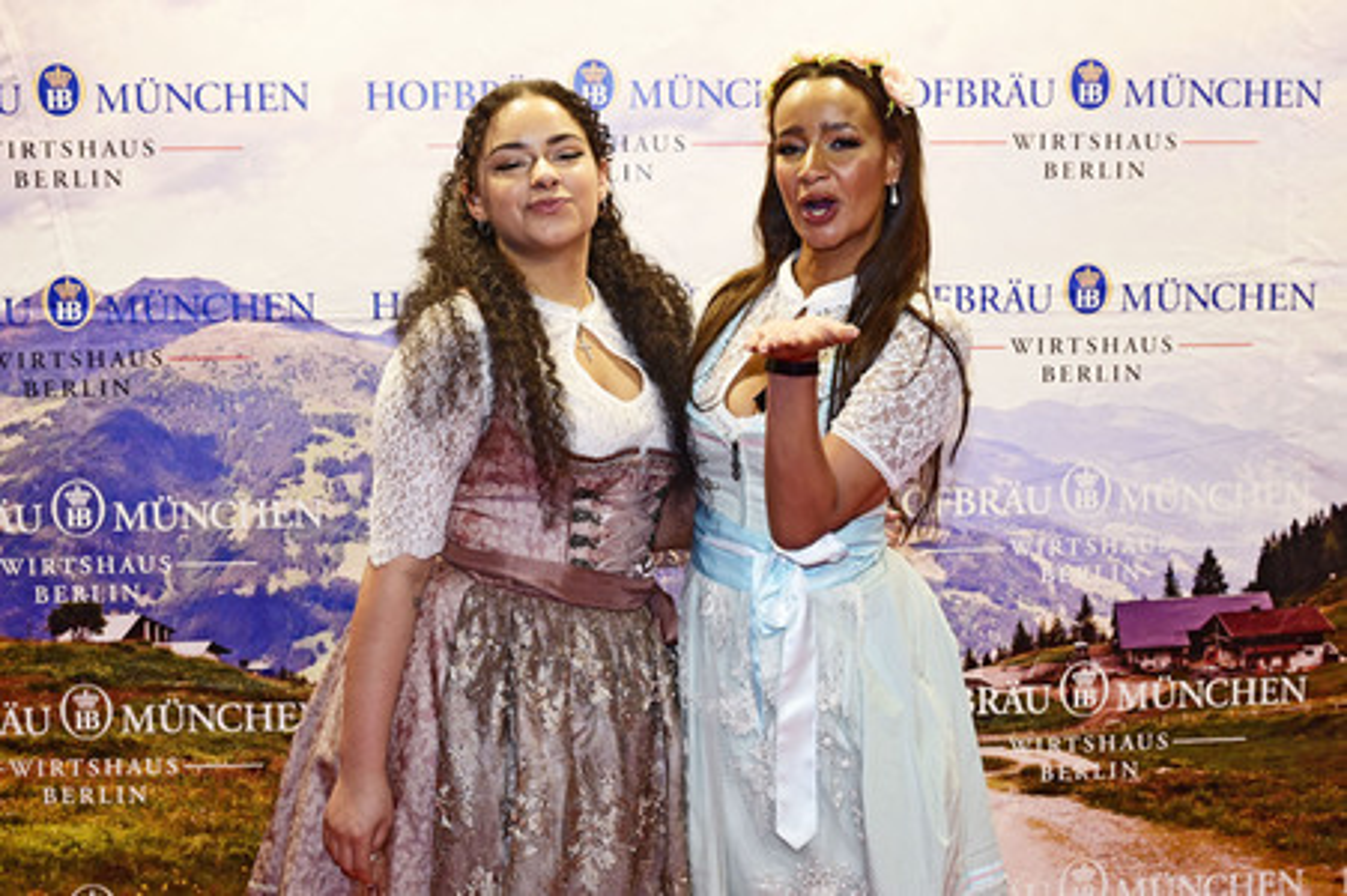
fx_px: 1682
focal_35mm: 45
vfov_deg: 29.8
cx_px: 674
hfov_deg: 43.6
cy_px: 448
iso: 1000
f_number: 5.6
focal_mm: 45
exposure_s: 1/200
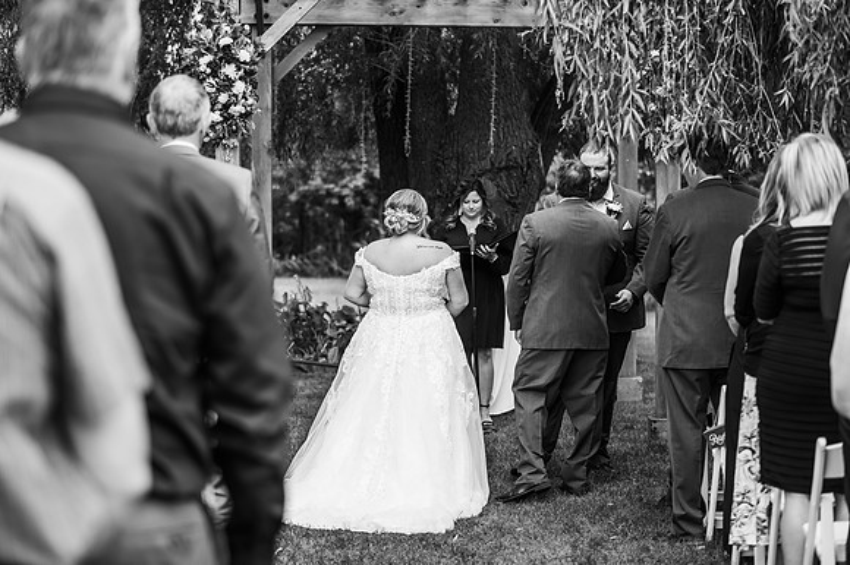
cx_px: 425
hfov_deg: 22.2
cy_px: 282
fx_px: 2171
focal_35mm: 92
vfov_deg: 14.8
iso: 400
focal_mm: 92
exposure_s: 1/1000
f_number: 2.8
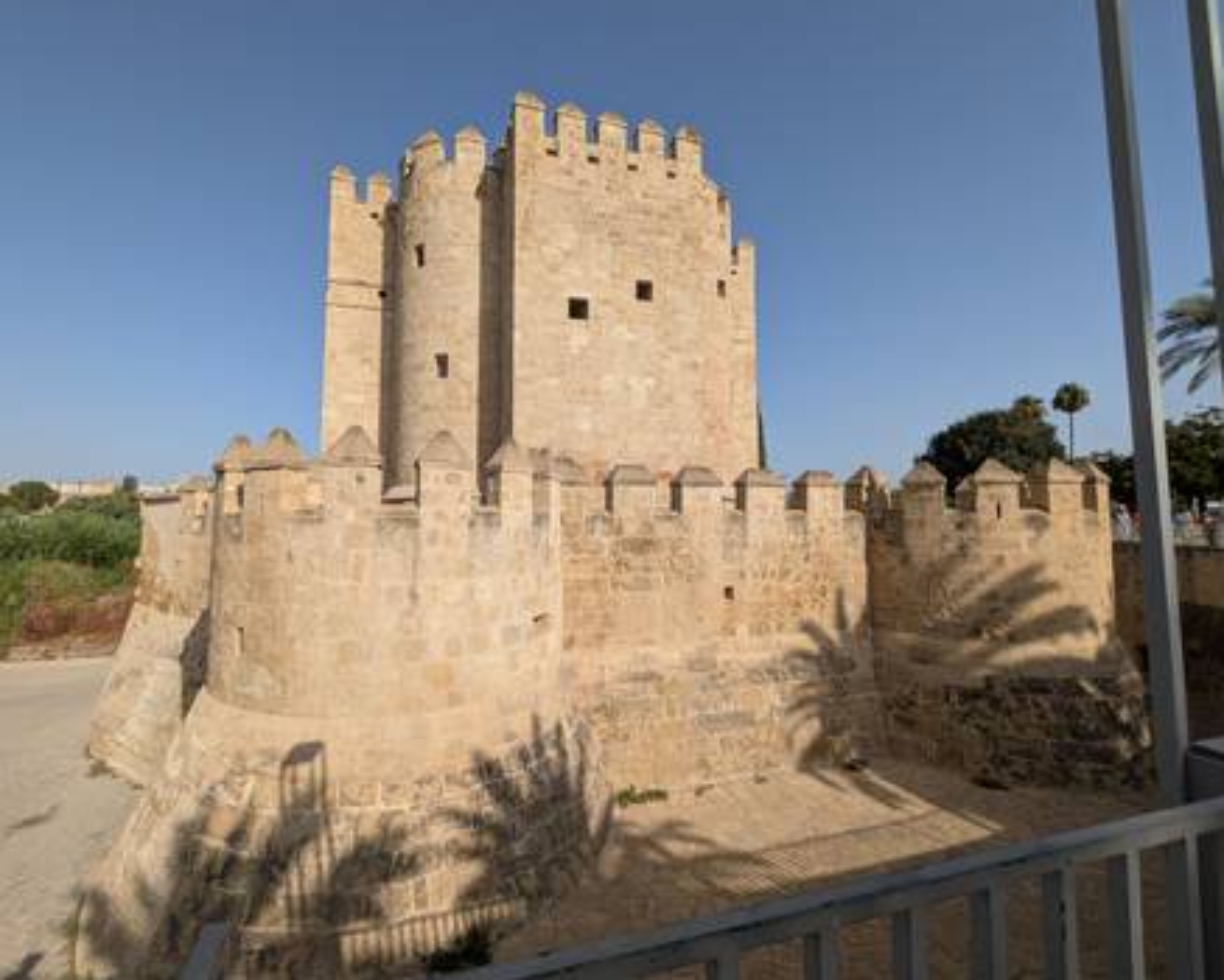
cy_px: 482
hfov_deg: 96.5
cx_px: 560
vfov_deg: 84.1
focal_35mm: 15
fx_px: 544
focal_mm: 1.83
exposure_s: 1/2237
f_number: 2.2
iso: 54
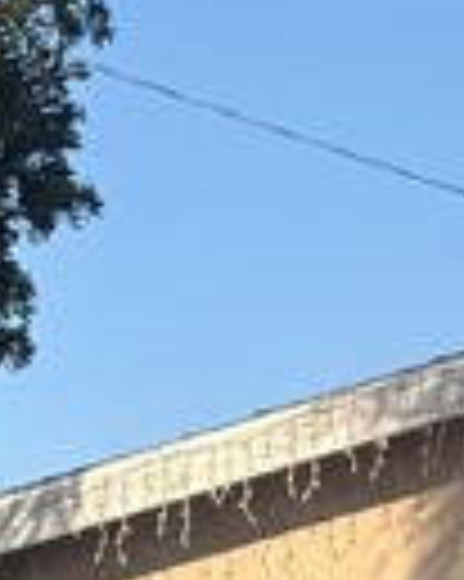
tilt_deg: +3.8
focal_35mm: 186
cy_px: 836
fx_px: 3197
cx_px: 140
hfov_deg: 8.3
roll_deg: -3.2
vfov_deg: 10.1
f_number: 1.78
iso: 80
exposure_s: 1/3279
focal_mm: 6.76
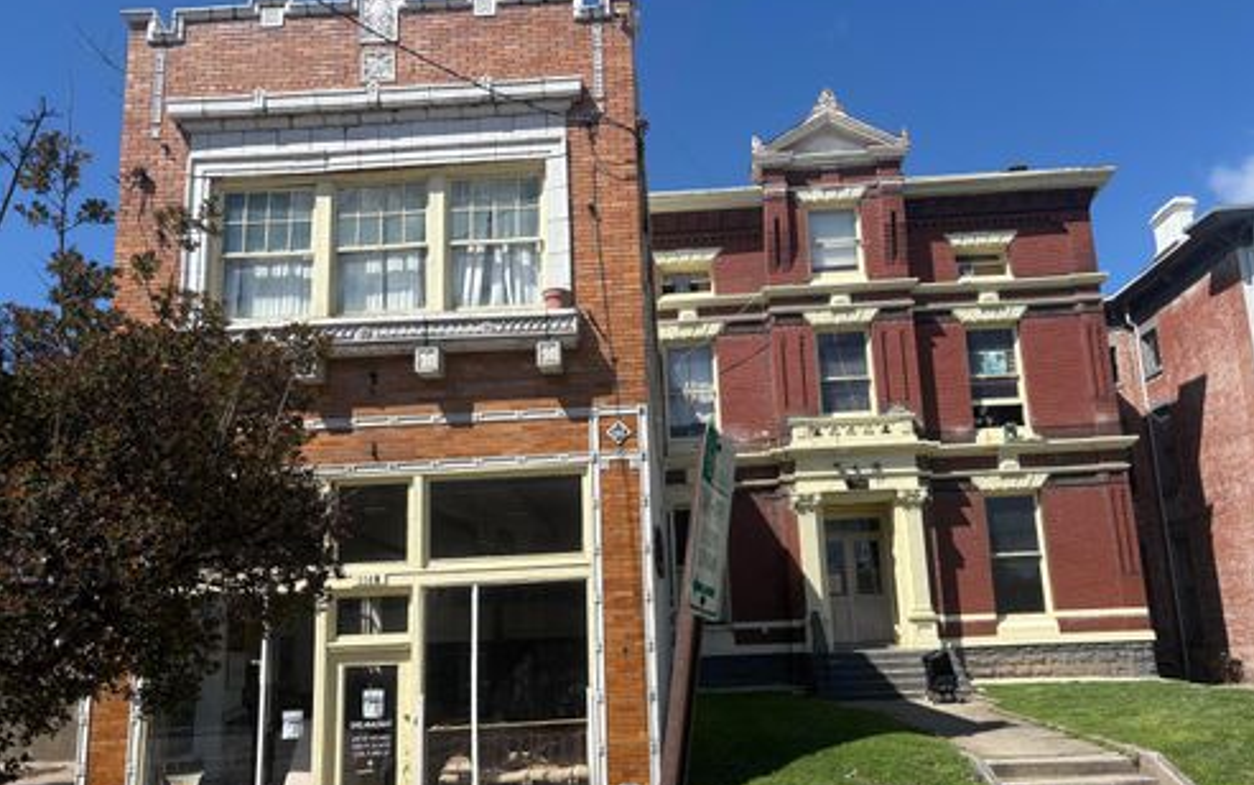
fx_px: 957
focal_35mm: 28
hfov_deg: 66.4
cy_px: 445
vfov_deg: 44.5
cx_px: 635
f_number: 1.6
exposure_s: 1/3831
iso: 50
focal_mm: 5.96
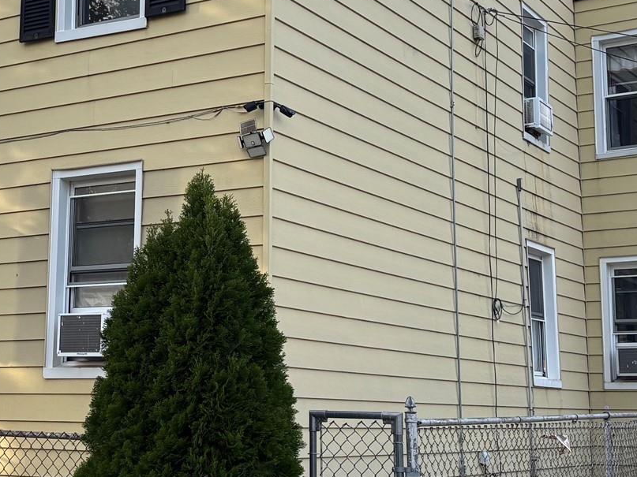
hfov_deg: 29.0
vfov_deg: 22.2
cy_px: 190
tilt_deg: +9.6
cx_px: 178
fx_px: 1214
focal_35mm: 66
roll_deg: -0.8
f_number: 1.6
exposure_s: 1/907
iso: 64
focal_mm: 5.96
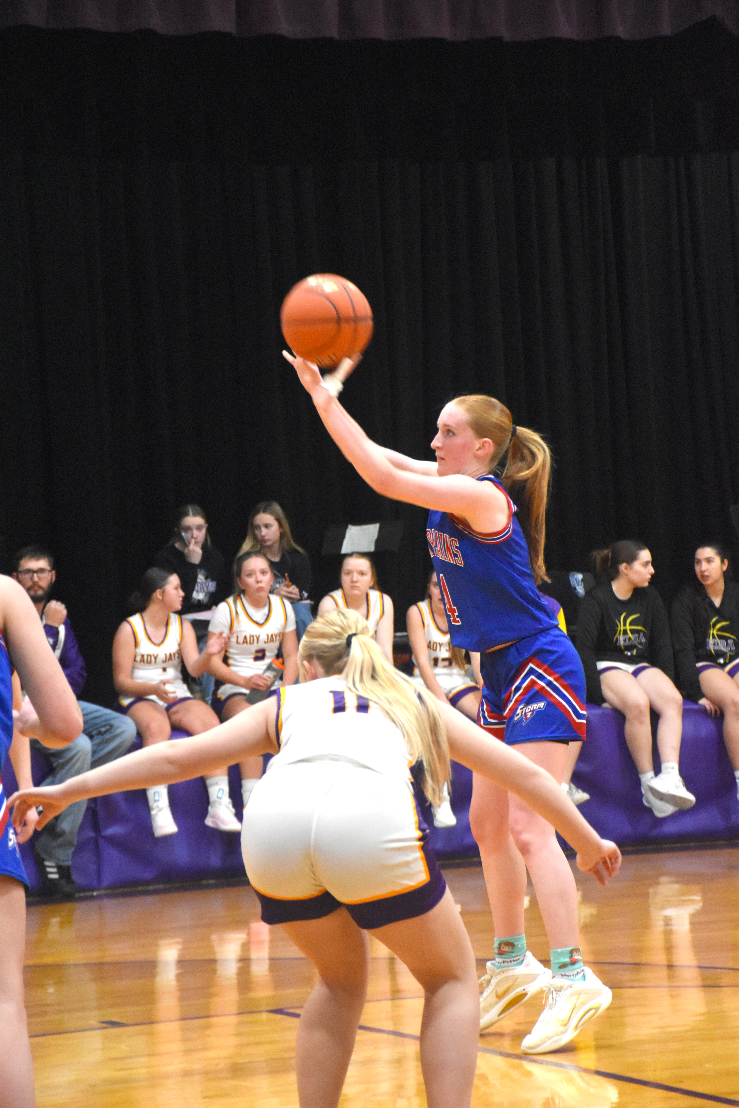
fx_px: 3926
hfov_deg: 10.8
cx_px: 370
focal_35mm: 128
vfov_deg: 16.1
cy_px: 554
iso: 3200
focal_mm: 85
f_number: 5.3
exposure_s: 1/250
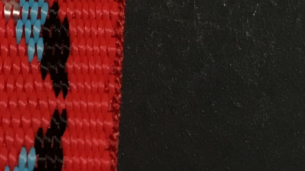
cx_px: -20
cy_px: -182
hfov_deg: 17.1
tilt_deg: -71.5
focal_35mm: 122
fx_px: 987
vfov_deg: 9.3
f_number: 1.8
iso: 32
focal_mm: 3.99
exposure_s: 1/25
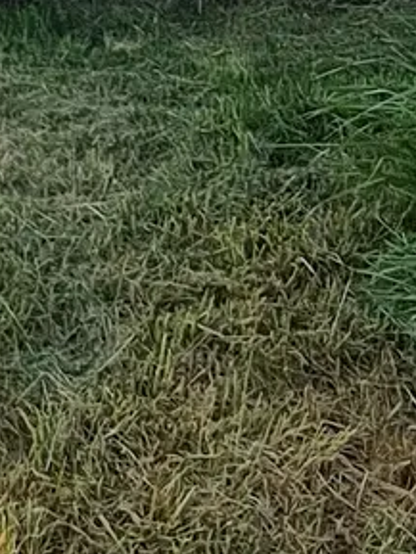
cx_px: -297
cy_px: -137
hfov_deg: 13.9
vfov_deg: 19.1
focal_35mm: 96
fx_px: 1537
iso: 64
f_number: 2.2
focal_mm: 2.2
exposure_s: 1/2880
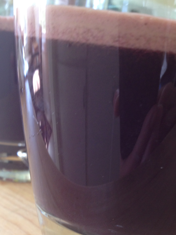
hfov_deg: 26.0
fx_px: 380
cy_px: 169
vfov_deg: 33.8
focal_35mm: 56
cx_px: 109
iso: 100
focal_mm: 4.28
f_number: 2.4
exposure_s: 1/20
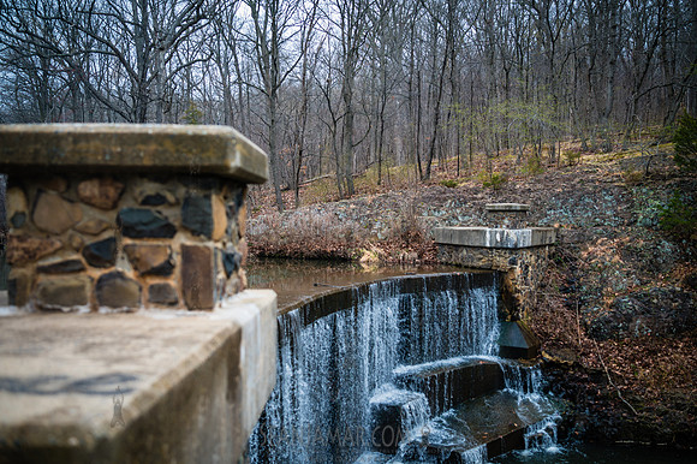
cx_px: 348
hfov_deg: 54.5
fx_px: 677
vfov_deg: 37.8
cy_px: 232
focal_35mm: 35
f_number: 2.5
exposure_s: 1/320
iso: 80
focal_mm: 35
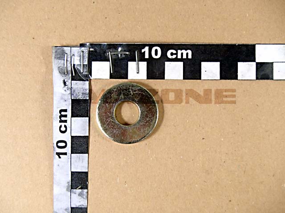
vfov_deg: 28.0
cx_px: 142
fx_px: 428
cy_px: 106
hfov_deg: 36.8
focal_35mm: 52
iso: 500
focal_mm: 9.39
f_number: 5
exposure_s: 1/50
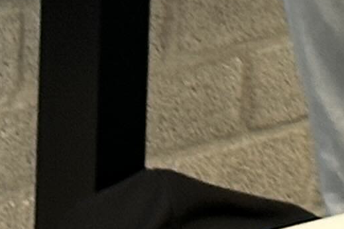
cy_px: -576
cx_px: 410
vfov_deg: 3.4
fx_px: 3707
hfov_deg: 5.3
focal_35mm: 388
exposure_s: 1/60
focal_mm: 6.86
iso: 80
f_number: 1.78
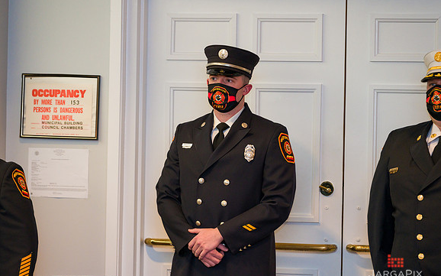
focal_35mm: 184
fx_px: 2211
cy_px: 147
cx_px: 220
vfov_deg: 7.1
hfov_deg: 11.4
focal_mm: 180
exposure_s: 1/200
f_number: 4
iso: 1600
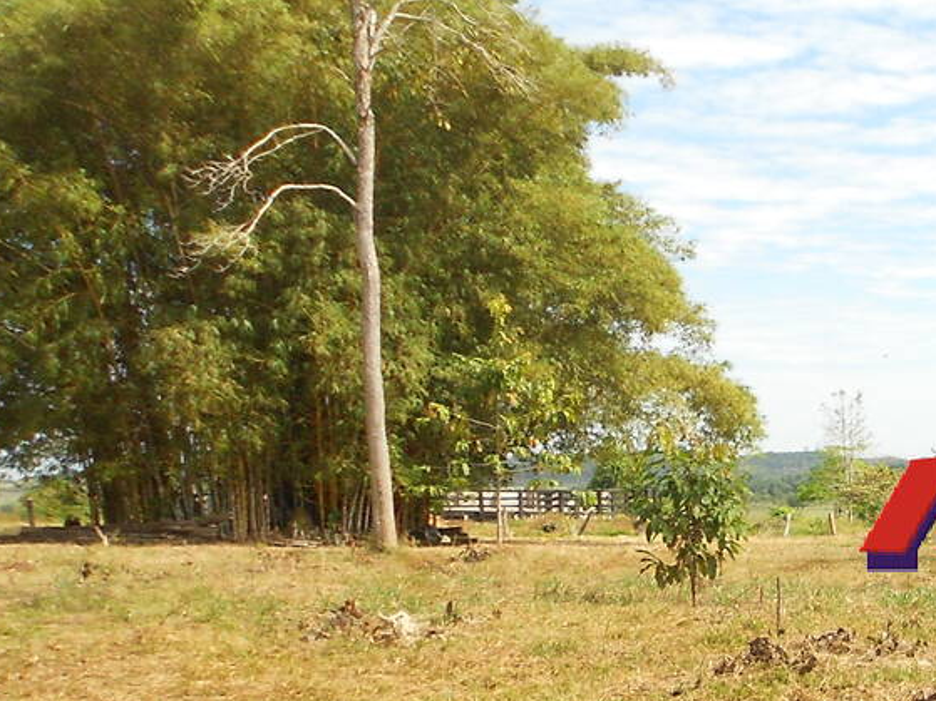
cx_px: 1159
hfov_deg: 25.6
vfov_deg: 21.8
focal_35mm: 67
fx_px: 1811
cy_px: 514
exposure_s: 1/500
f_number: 3.2
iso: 80
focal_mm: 4.6
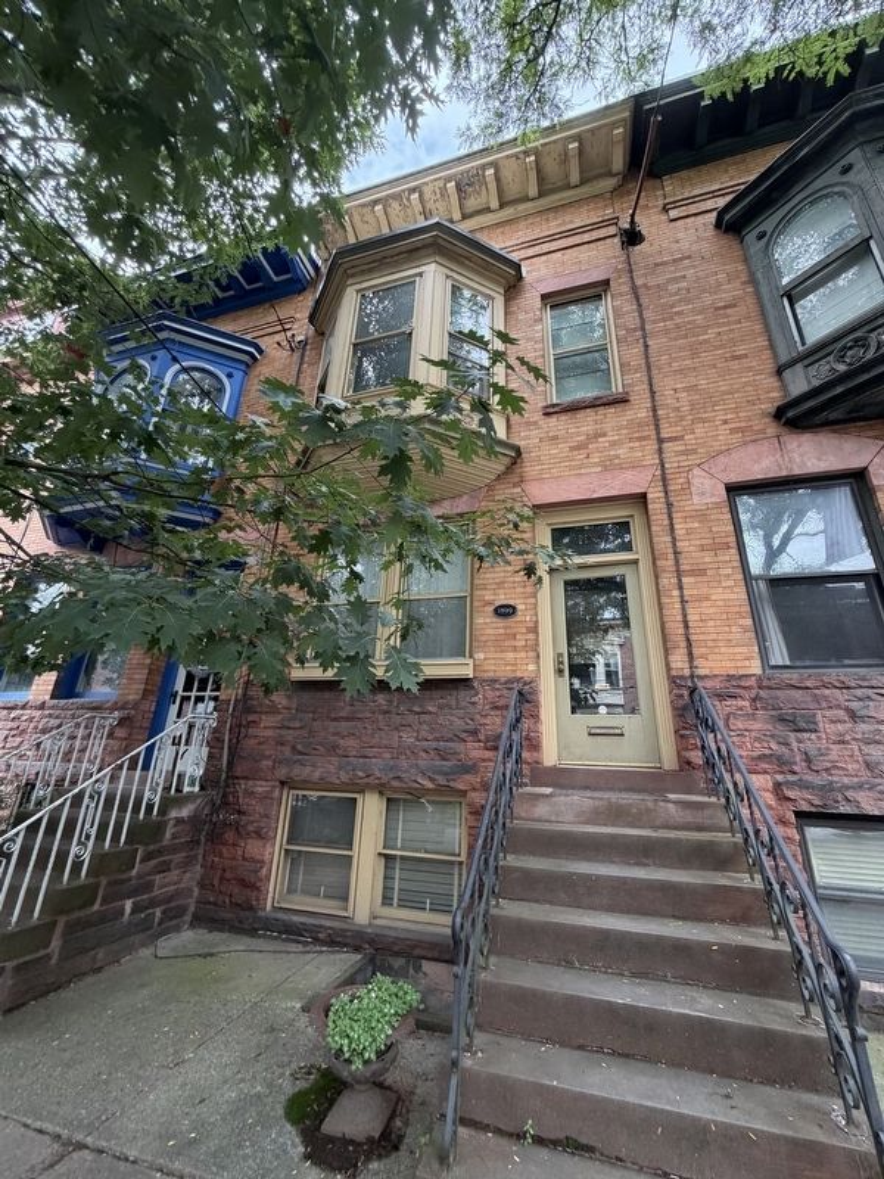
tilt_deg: +21.2
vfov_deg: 102.1
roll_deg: -2.9
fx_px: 477
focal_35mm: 14
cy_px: 590
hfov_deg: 85.7
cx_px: 442
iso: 320
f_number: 2.2
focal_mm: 2.22
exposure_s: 1/121
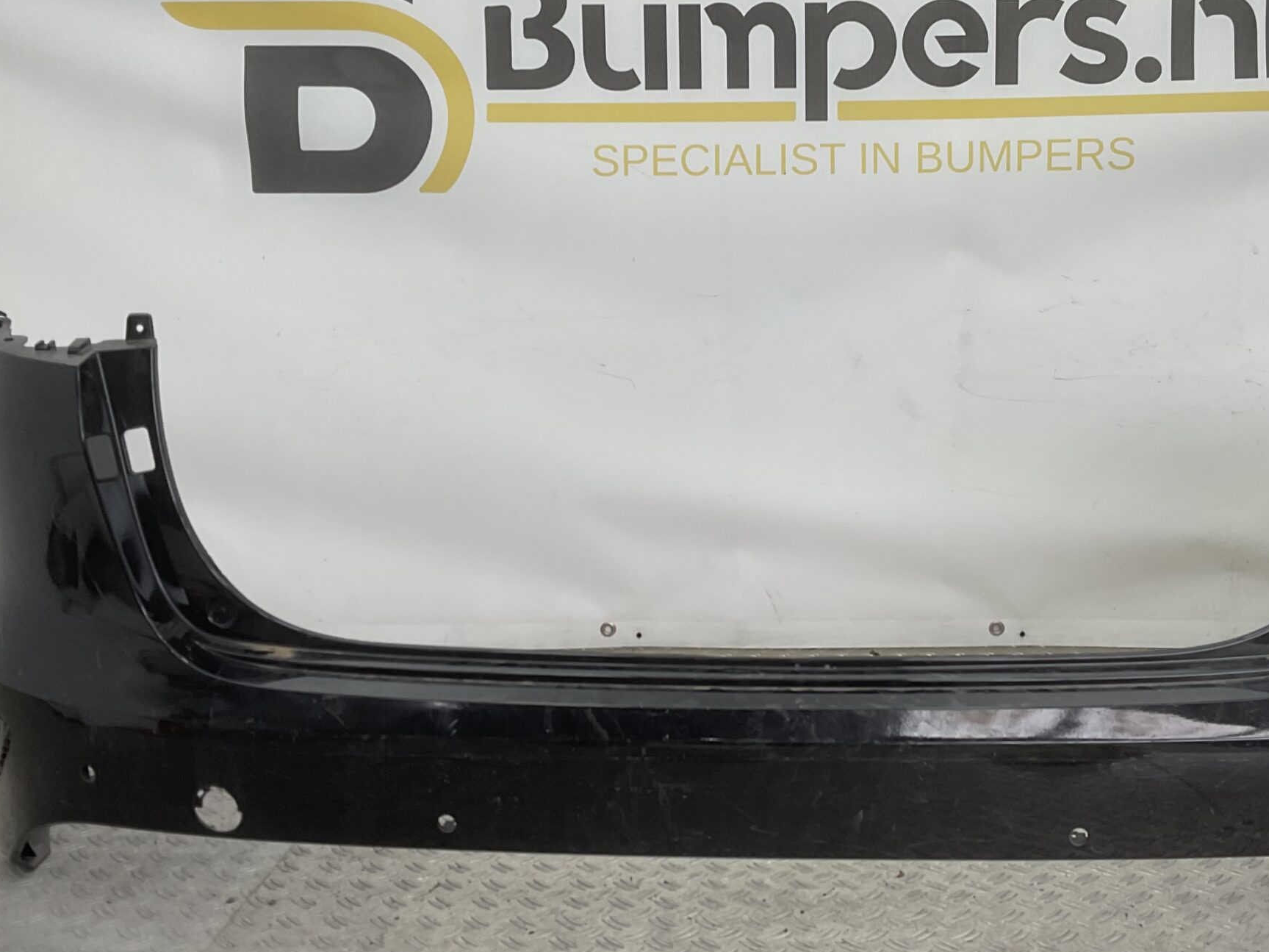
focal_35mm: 43
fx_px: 1576
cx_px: 785
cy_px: 469
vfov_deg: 33.6
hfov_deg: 43.5
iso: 16
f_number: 1.8
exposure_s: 1/128
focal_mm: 3
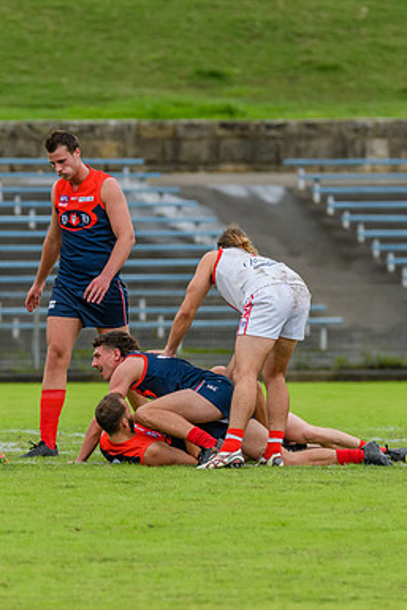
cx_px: 204
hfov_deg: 2.0
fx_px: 11656
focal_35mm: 688
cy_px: 341
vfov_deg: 3.0
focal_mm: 360
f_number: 6
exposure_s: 1/2000
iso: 1000
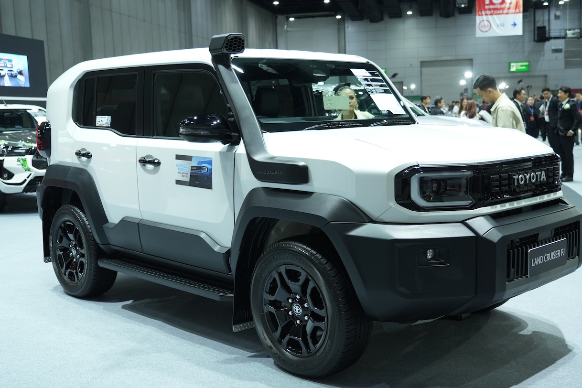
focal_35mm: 41
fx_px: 663
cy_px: 193
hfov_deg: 47.4
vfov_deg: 32.6
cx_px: 309
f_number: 4
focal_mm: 37
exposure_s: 1/125
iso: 1000
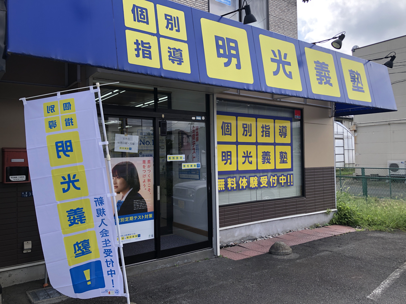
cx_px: 203
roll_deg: +1.0
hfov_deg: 63.4
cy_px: 152
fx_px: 328
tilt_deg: +0.1
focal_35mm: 28
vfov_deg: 49.7
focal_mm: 3.99
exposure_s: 1/774
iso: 20
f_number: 1.8
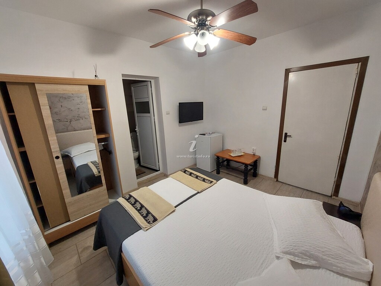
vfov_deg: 89.9
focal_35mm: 13
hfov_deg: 106.2
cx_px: 190
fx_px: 143
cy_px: 143
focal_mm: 1.74
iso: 250
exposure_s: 1/50
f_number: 2.2
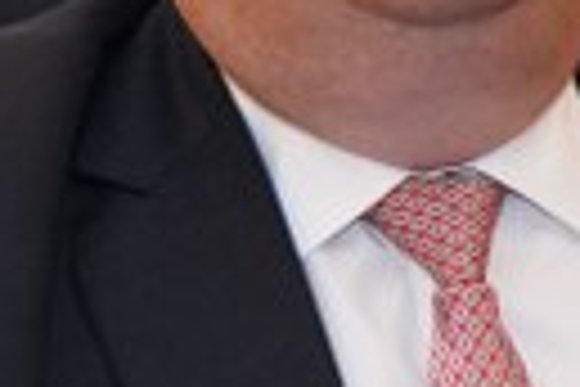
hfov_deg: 6.0
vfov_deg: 4.1
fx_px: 5365
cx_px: 1317
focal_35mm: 333
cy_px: 511
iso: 2000
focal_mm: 28
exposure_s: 1/160
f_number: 4
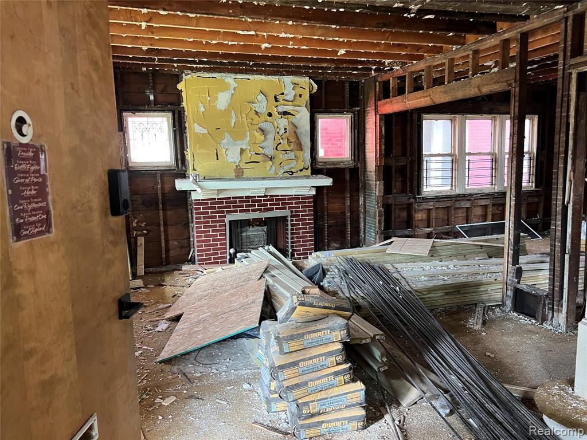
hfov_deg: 67.3
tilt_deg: -7.7
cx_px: 294
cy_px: 220
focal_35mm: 26
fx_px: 441
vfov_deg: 53.1
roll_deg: +2.0
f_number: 1.5
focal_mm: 5.7
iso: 200
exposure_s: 1/60
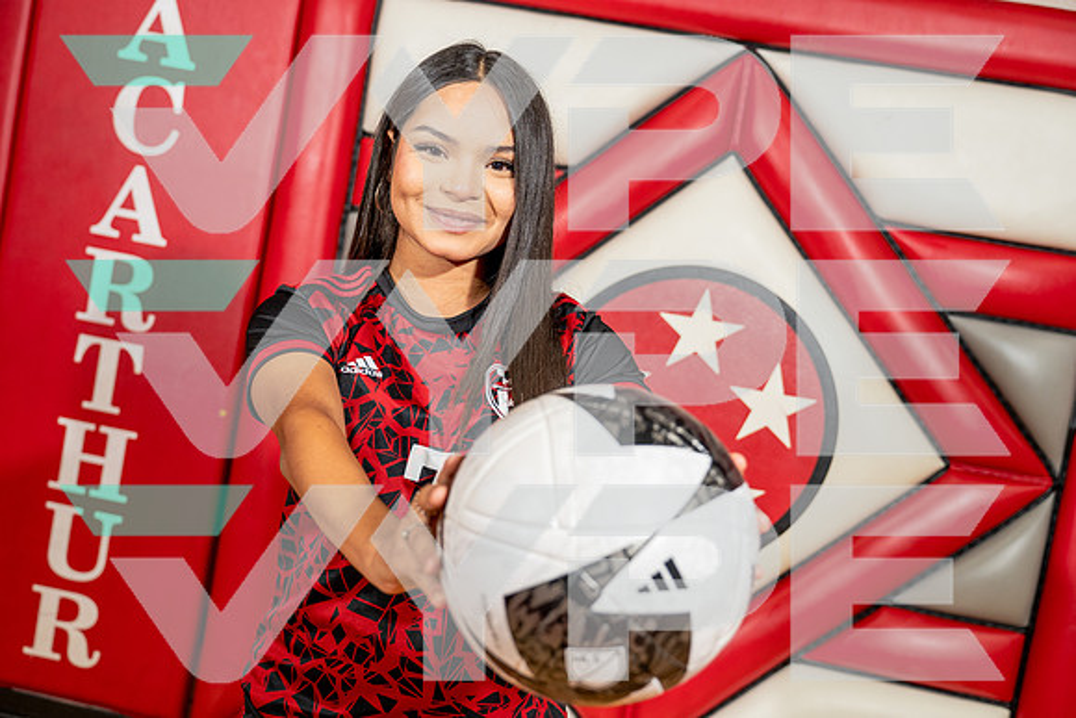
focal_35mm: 42
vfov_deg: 31.9
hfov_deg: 46.4
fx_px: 1256
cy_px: 359
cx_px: 538
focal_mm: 42
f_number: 4
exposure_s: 1/250
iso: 1000
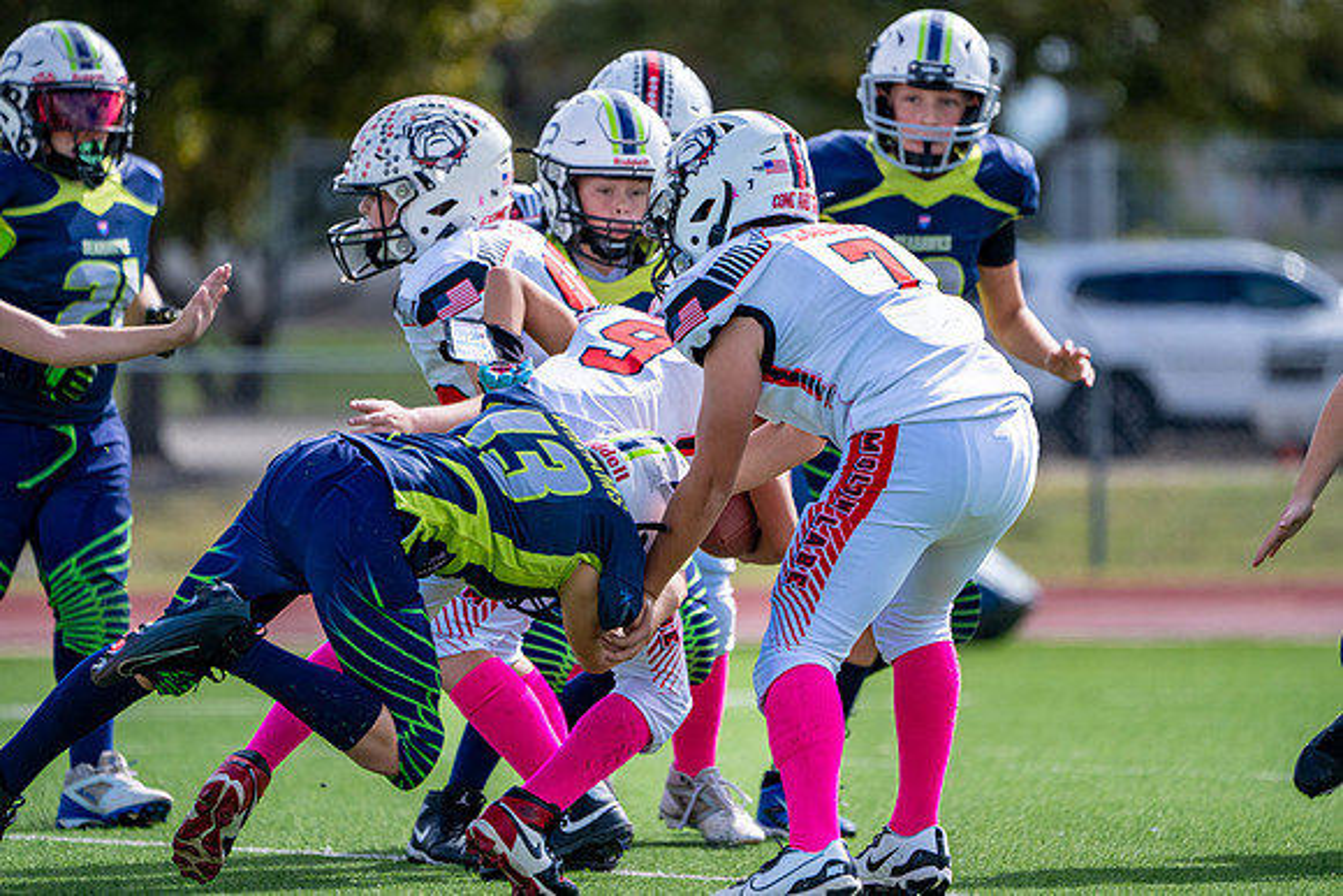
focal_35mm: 426
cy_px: 431
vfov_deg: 3.2
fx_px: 15891
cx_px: 709
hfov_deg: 4.8
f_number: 5.6
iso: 640
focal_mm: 397
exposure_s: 1/2500
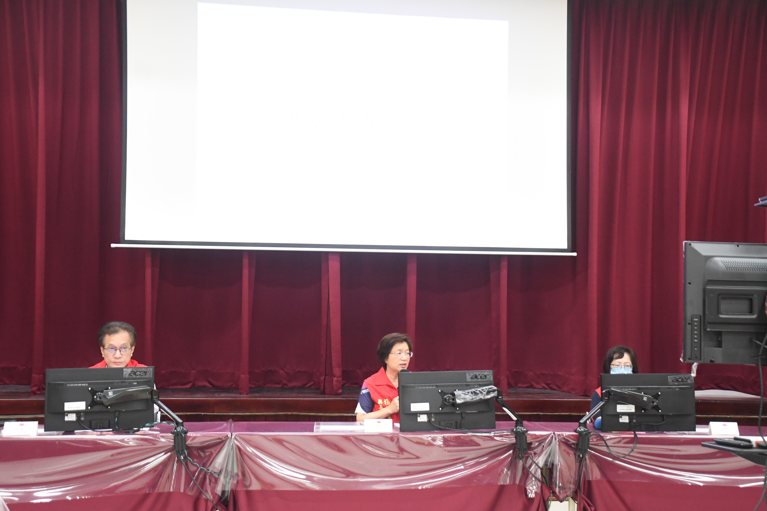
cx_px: 384
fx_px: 959
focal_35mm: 45
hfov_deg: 43.6
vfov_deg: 29.9
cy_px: 256
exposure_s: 1/60
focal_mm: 30
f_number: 4
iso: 2500
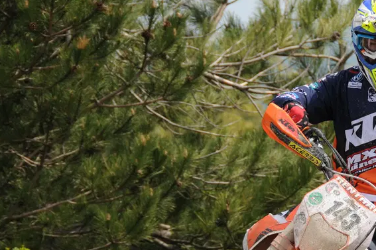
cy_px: 246
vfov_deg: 5.4
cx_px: 349
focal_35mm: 254
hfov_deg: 8.1
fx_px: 2651
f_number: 5
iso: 200
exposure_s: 1/800
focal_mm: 80
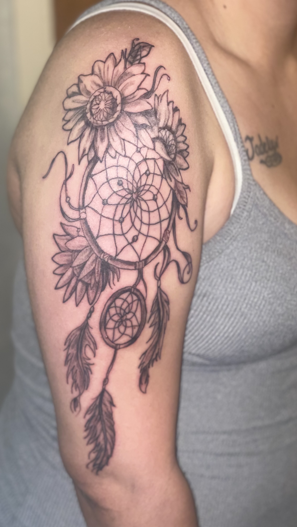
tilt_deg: -30.1
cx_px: 101
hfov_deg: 17.2
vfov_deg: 30.2
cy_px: 264
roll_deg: +1.3
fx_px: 980
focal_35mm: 70
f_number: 2.2
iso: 100
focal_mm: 7.5
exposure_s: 1/34
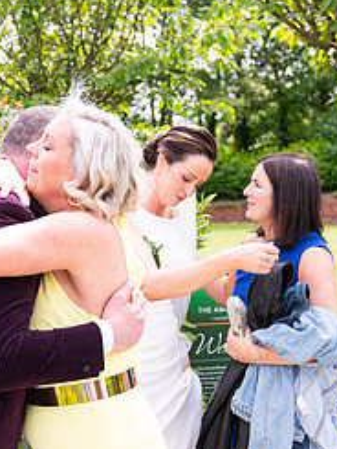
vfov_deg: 29.2
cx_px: 130
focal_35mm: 66
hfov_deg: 22.2
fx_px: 856
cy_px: 301
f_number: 3.5
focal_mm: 29
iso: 250
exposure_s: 1/1600
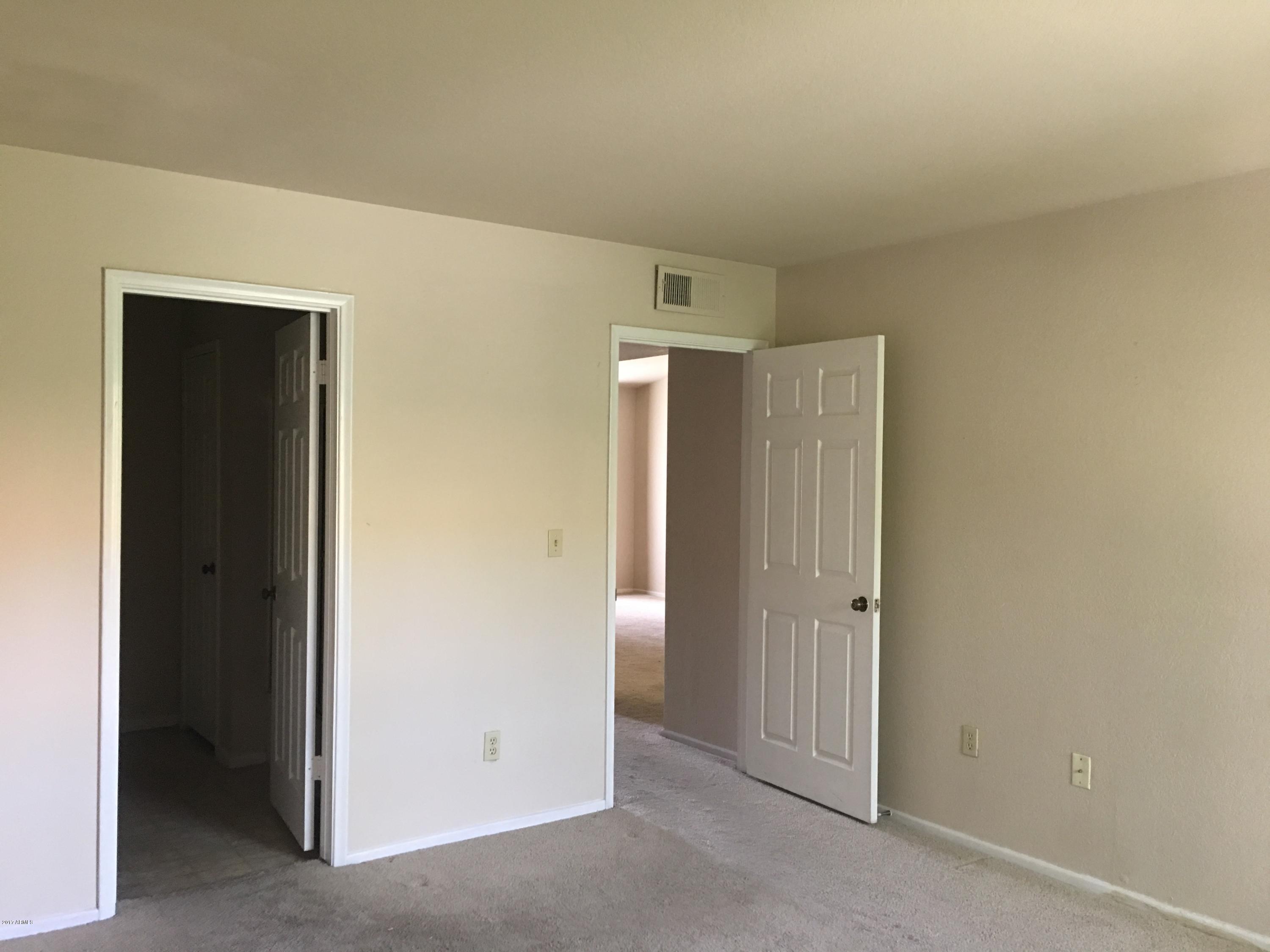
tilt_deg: +0.2
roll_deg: -1.3
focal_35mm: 29
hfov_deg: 61.7
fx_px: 1064
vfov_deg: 48.2
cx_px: 635
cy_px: 476
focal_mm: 4.15
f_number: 2.2
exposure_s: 1/10
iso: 80
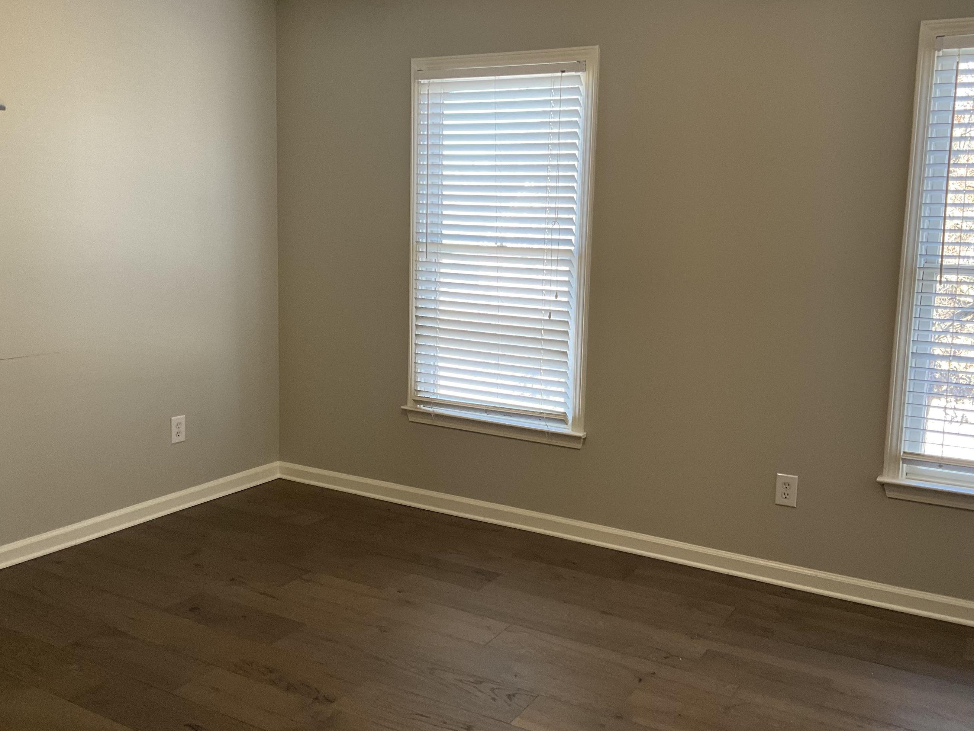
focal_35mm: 34
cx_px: 500
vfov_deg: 41.8
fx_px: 957
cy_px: 348
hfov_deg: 54.0
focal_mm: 3
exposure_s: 1/68
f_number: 1.8
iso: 64
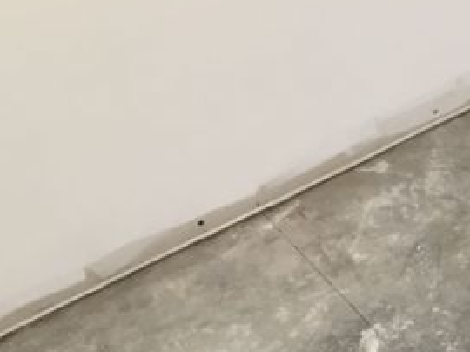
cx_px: 667
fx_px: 1167
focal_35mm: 86
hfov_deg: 20.2
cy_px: 336
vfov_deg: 16.8
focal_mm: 4.15
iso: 80
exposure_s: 1/30
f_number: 2.2
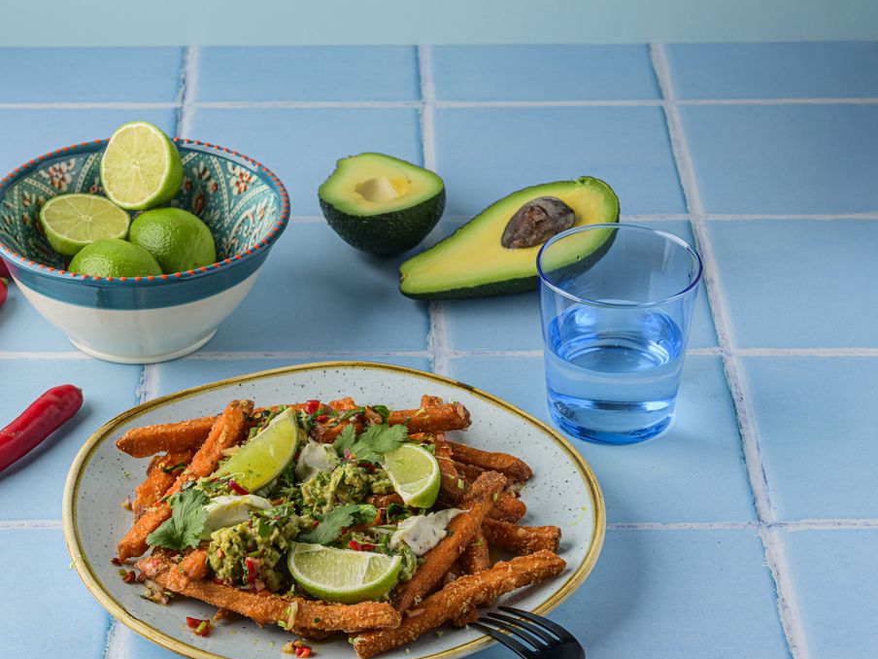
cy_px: 464
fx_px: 2410
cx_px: 326
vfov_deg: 15.5
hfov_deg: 20.6
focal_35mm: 95
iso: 64
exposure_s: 1/100
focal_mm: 62
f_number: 10
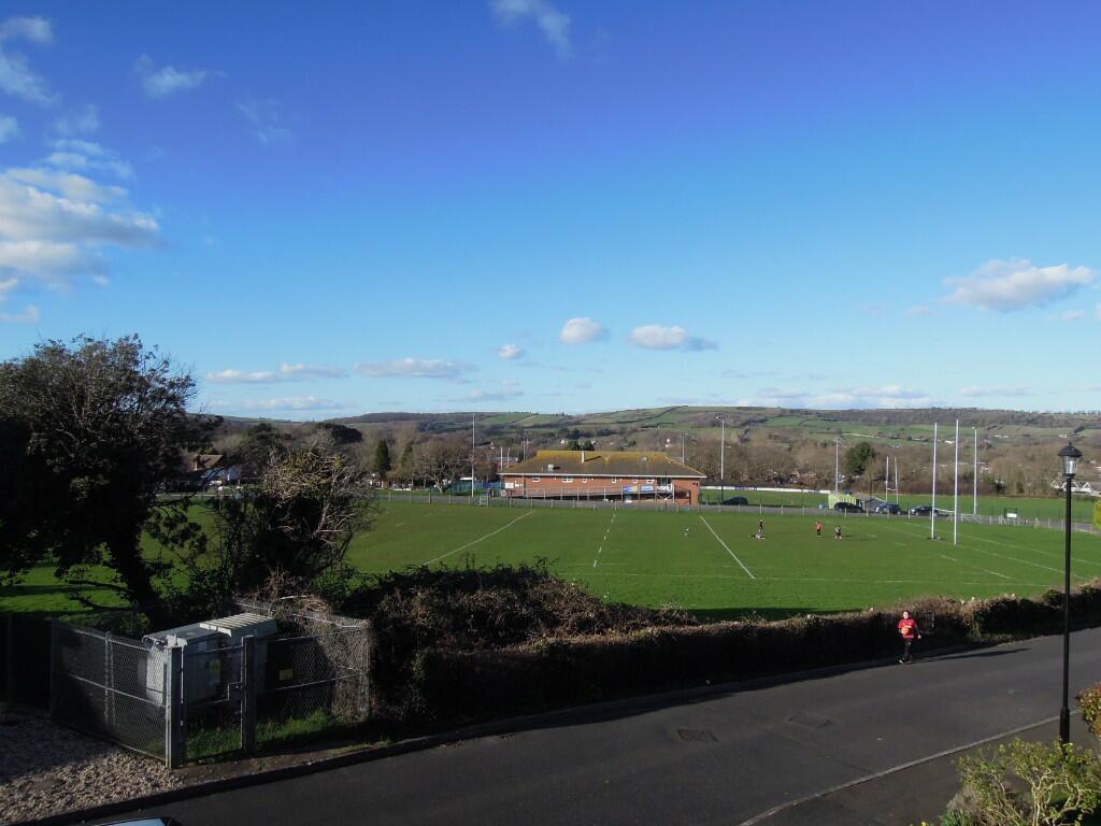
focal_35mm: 24
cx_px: 550
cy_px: 413
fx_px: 763
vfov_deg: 56.8
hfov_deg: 71.6
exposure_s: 1/1250
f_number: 4
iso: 160
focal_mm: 4.3
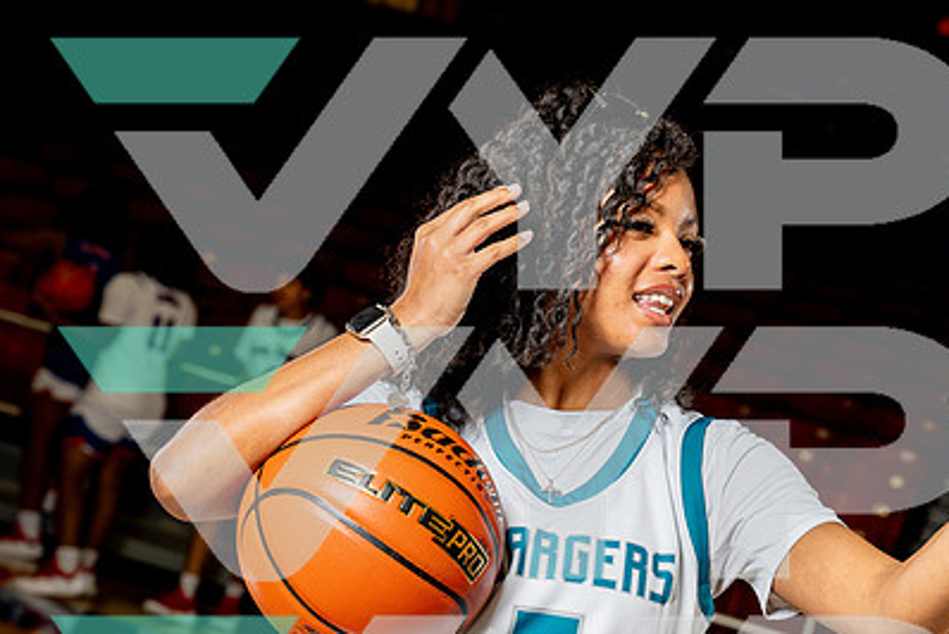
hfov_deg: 19.9
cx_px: 665
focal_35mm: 102
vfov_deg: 13.4
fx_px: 2691
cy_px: 454
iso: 640
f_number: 5.6
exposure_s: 1/250
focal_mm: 70
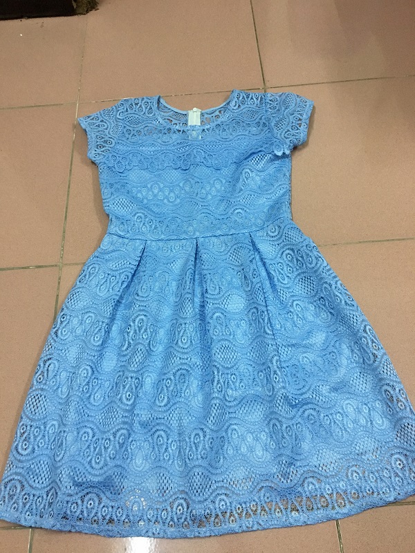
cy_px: 276
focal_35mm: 29
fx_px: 464
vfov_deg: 61.7
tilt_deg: -62.2
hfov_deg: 48.2
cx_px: 208
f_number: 2.2
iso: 200
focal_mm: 4.15
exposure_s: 1/33
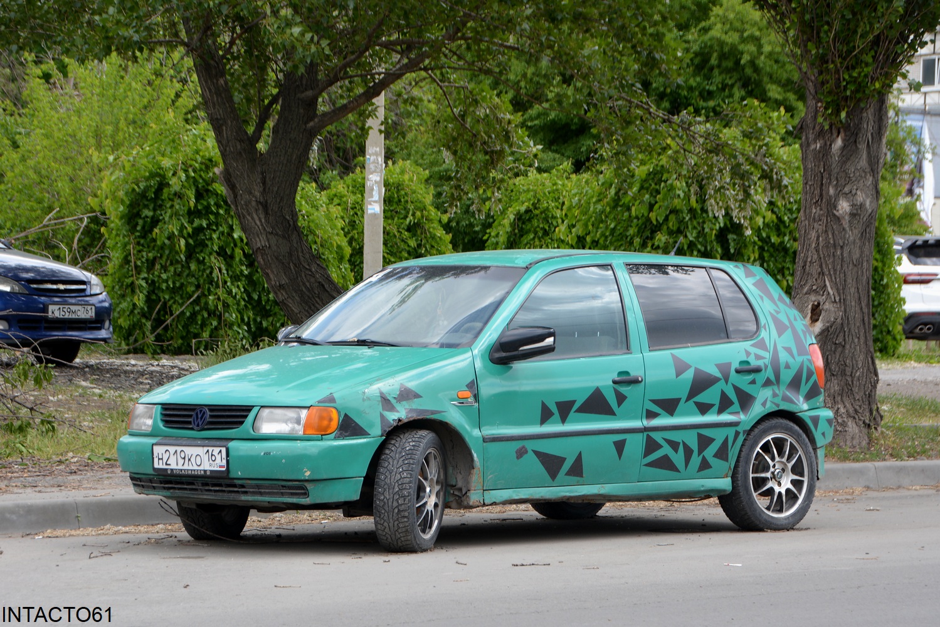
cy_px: 314
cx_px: 470
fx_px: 3525
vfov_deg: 10.2
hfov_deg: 15.2
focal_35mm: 135
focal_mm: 90
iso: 200
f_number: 6.3
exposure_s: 1/200
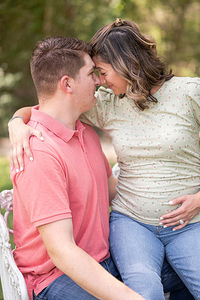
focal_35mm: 85
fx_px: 708
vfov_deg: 23.9
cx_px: 100
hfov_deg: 16.1
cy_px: 150
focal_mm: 85
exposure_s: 1/1250
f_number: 2
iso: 320
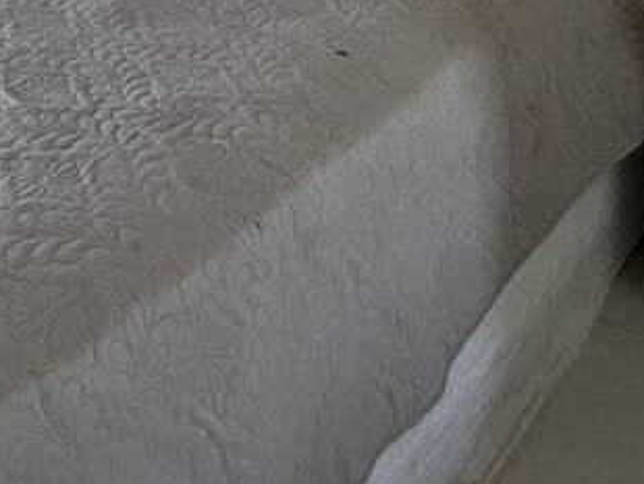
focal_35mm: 65
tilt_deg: -2.8
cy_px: -447
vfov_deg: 17.3
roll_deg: +0.3
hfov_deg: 28.6
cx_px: 60
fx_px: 1210
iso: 160
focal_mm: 2.22
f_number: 2.2
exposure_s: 1/121
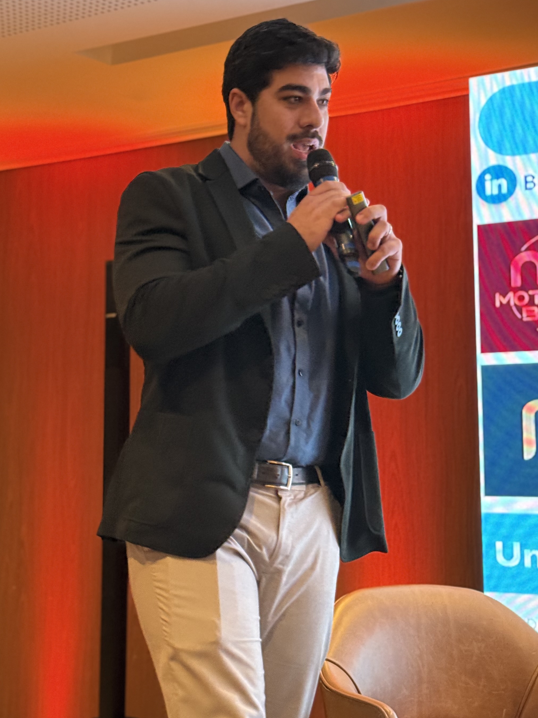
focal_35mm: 72
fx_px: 1492
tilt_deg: +7.3
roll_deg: -1.2
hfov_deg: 20.4
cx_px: 283
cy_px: 300
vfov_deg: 27.0
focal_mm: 6.76
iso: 320
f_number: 1.78
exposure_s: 1/40
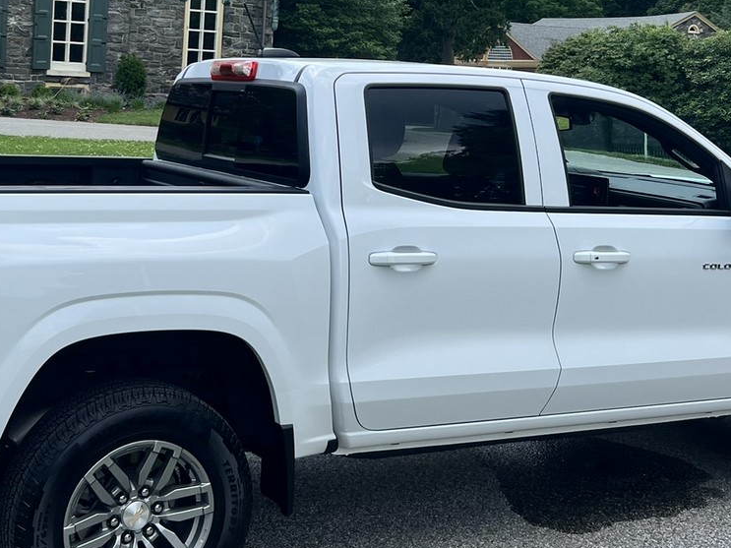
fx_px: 1182
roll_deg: -2.3
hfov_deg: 34.3
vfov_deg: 25.6
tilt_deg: -2.5
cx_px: 324
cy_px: 96
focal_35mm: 56
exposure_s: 1/2571
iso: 50
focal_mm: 5.7
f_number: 1.5
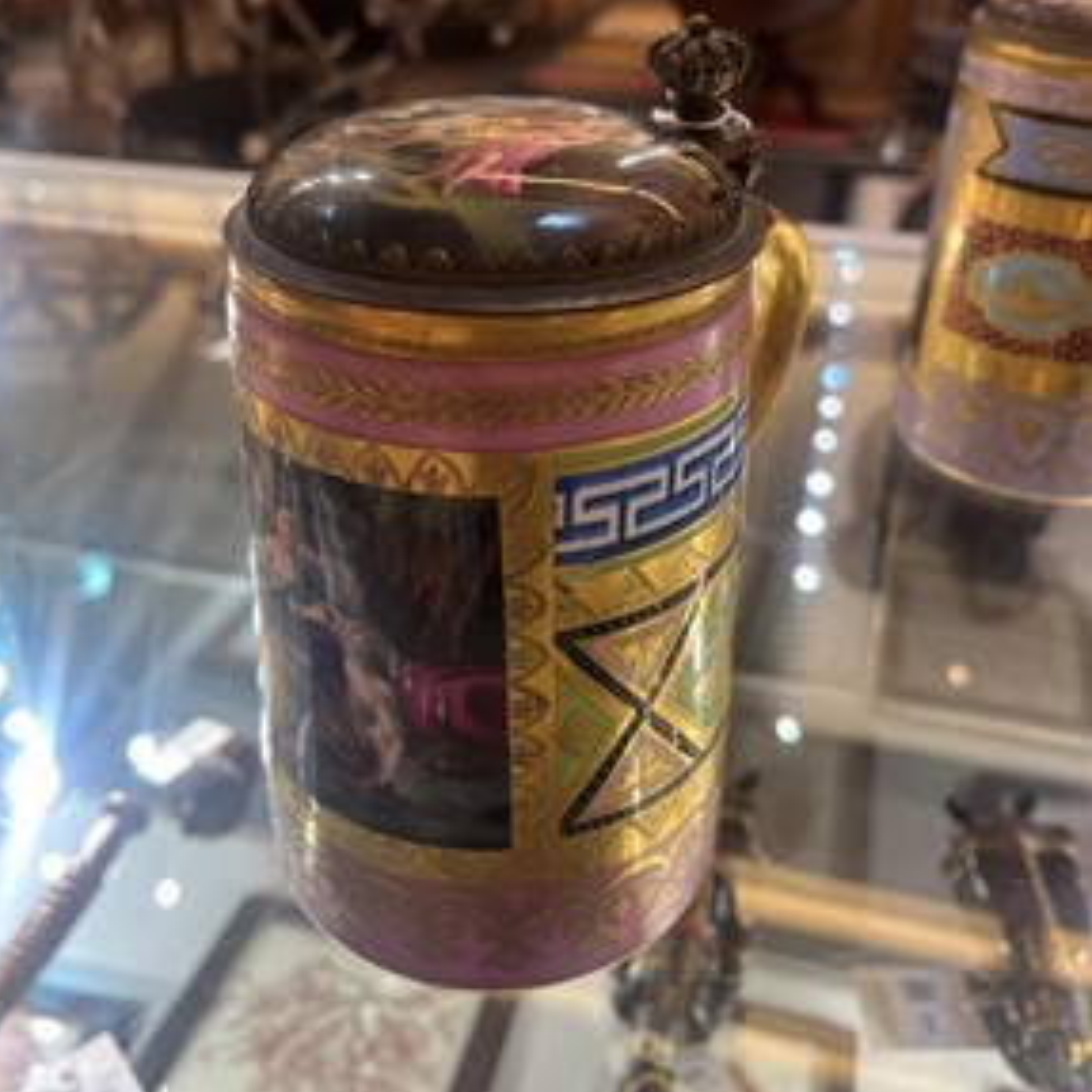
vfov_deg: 50.9
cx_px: 525
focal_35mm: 32
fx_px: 1142
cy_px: 453
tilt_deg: -28.1
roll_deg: -1.2
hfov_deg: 51.1
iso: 125
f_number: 1.6
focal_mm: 5.1
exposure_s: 1/100
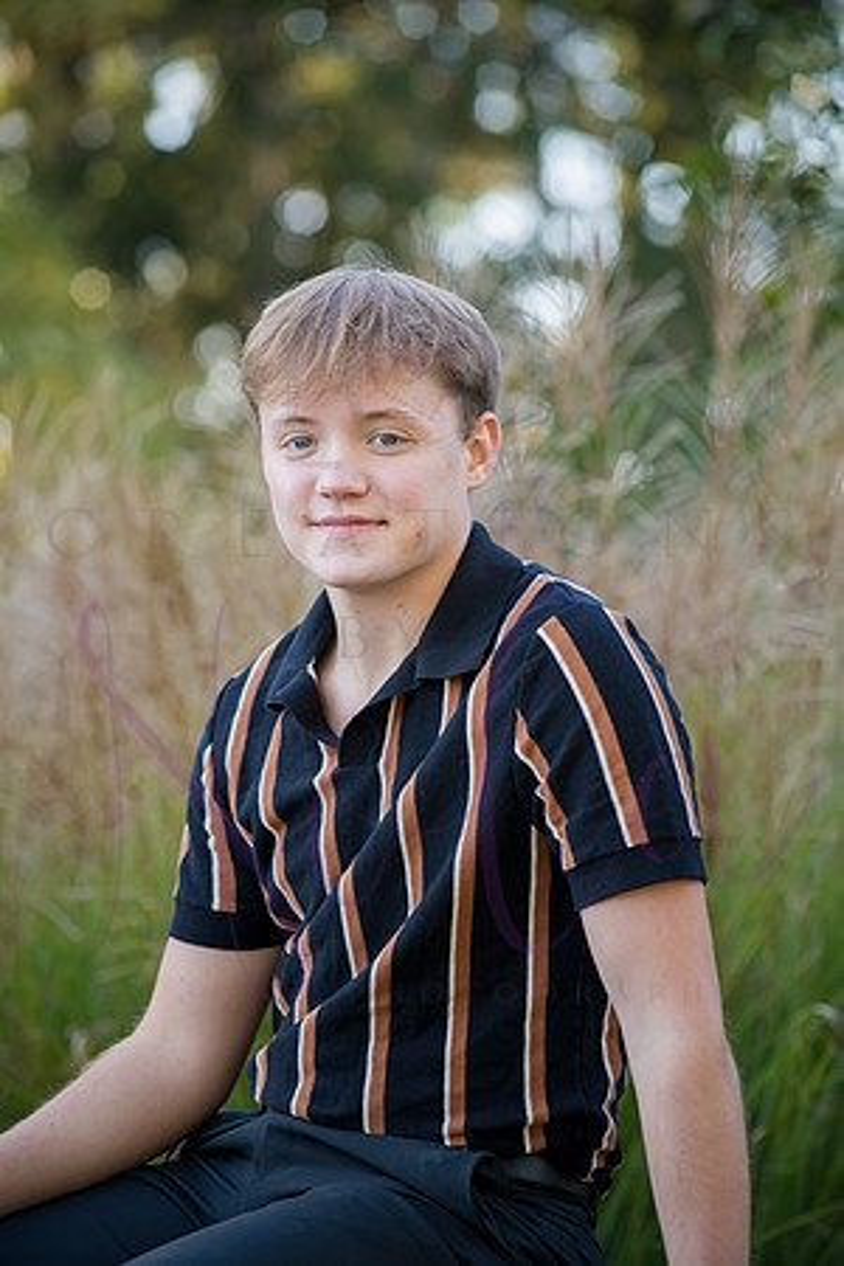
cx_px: 422
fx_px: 5450
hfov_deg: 8.9
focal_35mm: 155
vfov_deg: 13.2
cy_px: 633
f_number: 5.6
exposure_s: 1/320
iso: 800
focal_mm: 155
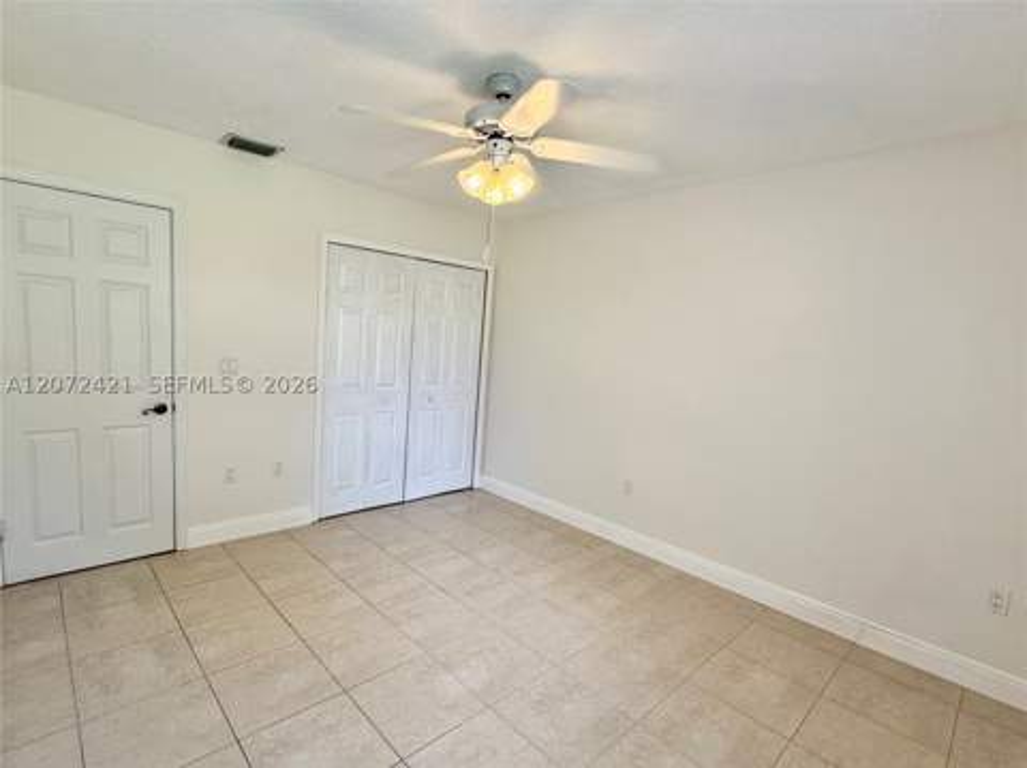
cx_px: 514
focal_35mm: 14
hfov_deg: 102.1
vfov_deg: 85.6
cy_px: 384
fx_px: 415
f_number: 2.2
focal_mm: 2.22
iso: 80
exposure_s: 1/120
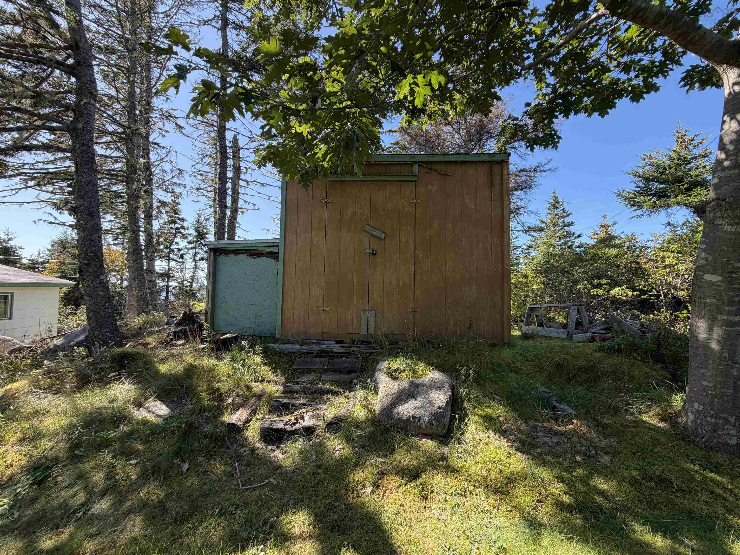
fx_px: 299
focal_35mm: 14
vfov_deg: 85.7
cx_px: 370
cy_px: 278
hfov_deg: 102.1
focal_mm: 2.22
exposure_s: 1/277
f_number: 2.2
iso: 50
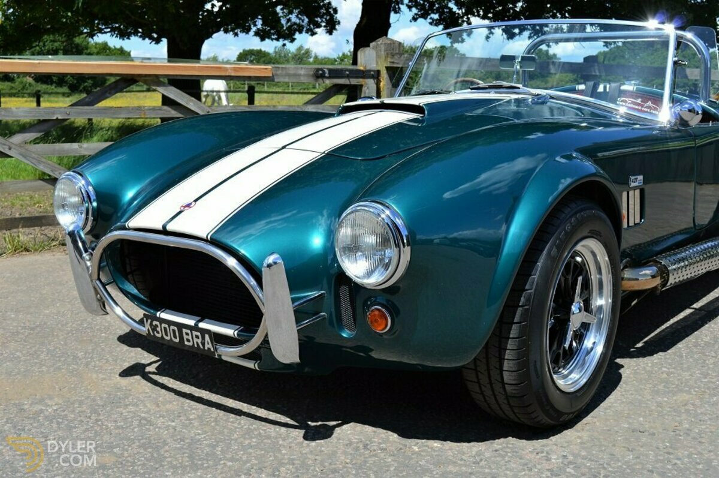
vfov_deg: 31.8
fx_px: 838
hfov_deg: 46.4
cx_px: 360
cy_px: 239
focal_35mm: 42
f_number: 8
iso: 100
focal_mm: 28
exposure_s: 1/250
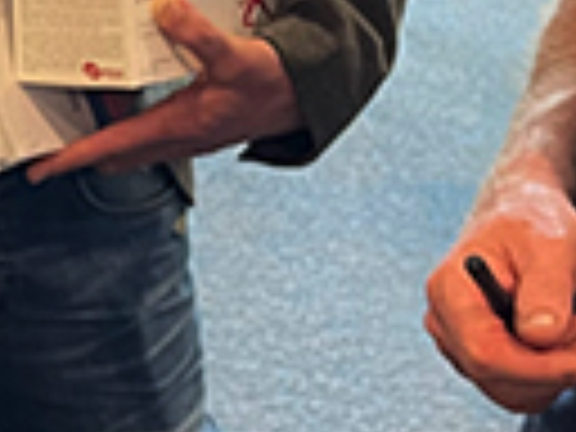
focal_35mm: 162
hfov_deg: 11.5
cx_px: -382
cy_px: -68
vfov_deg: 9.1
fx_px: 2696
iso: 200
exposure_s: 1/50
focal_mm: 5.1
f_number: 1.6
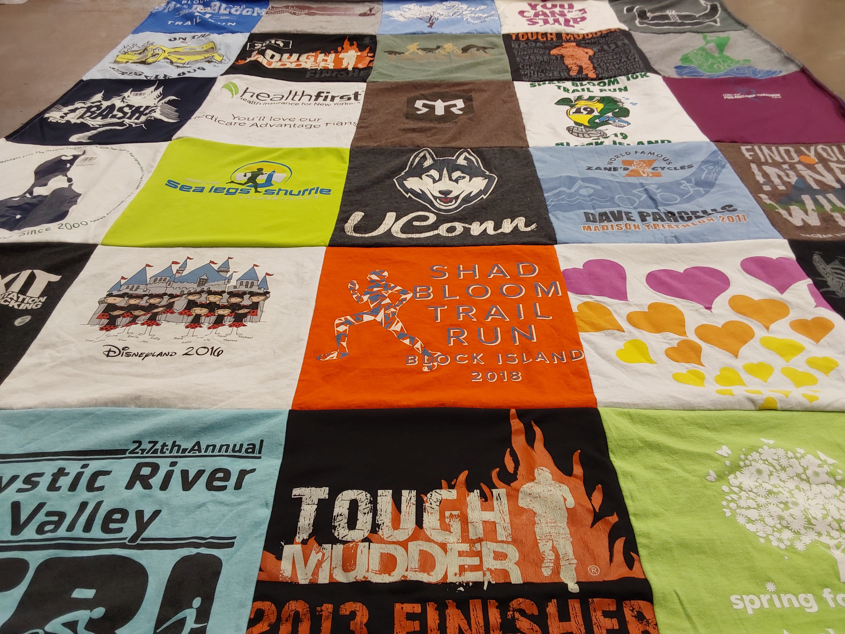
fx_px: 683
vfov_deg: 49.7
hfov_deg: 63.4
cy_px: 317
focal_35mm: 28
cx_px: 422
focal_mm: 2.91
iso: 50
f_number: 1.9
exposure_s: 1/60
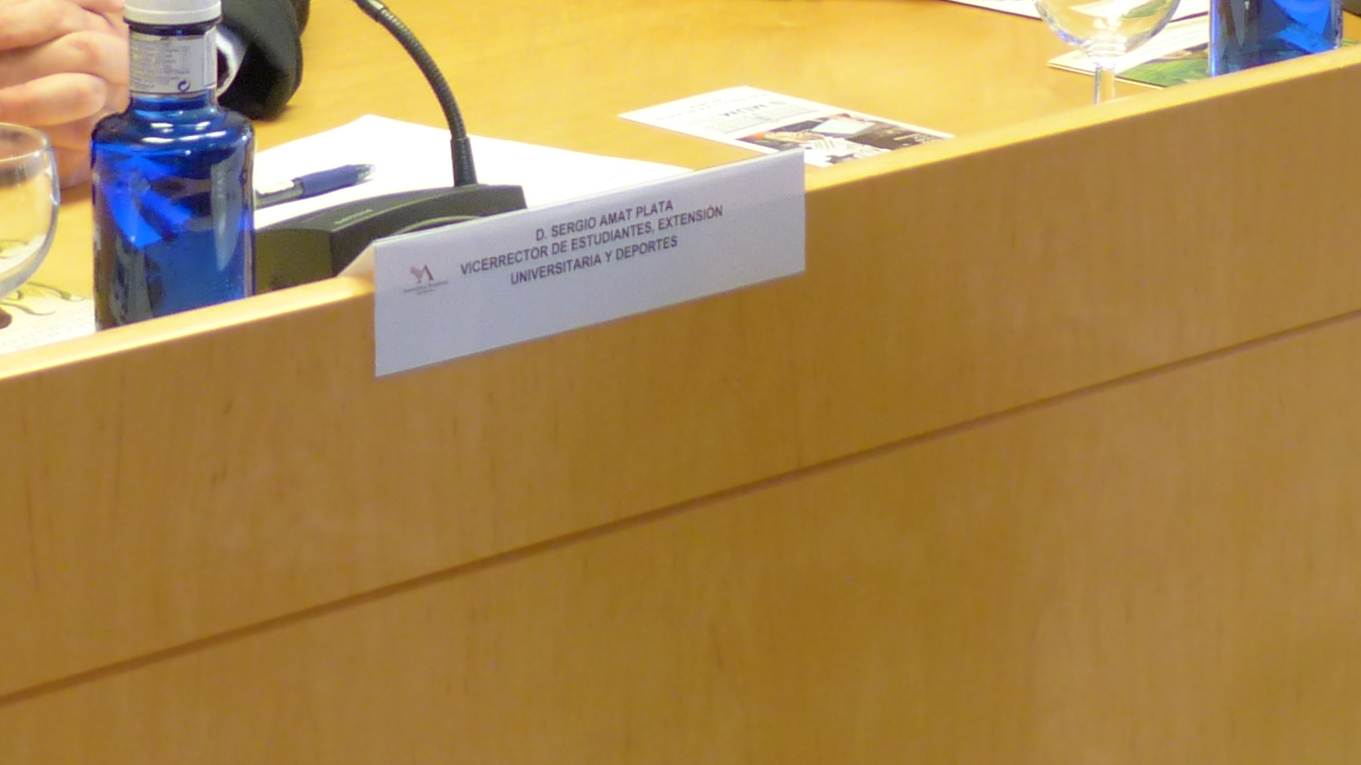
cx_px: 633
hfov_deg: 16.4
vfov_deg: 8.9
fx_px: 4727
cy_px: -508
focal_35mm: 131
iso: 200
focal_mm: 8.1
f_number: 2.8
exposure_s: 1/60
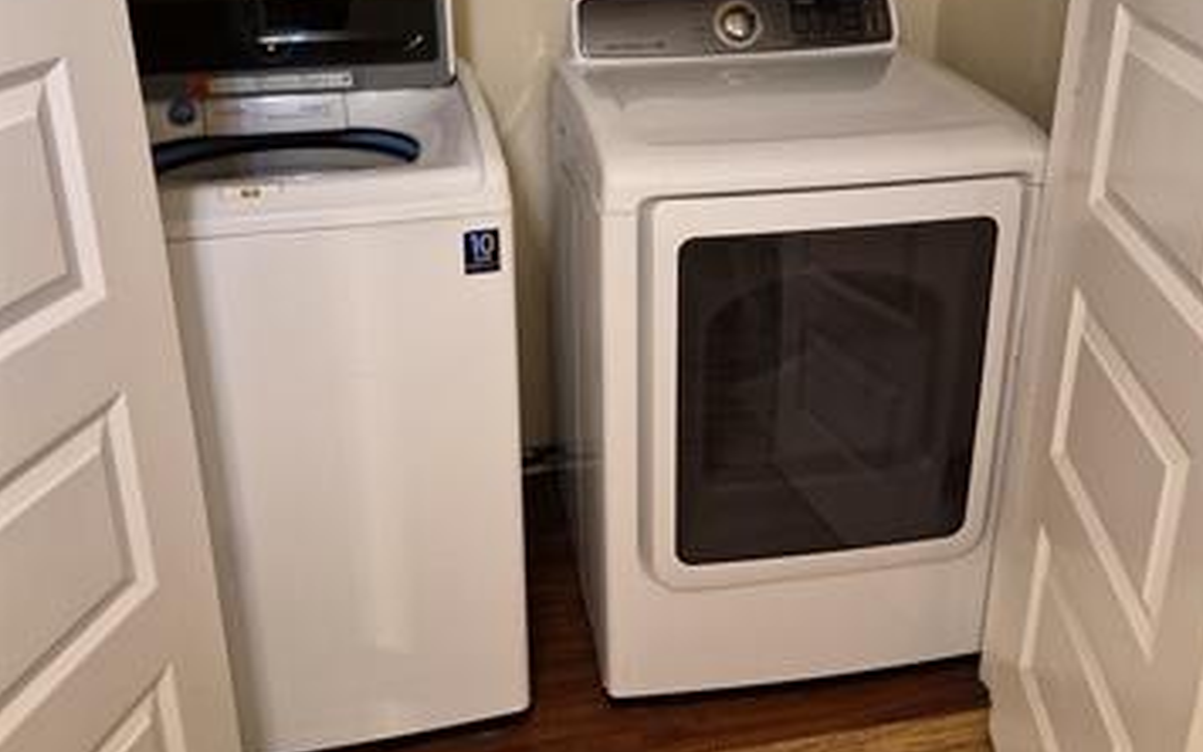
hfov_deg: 58.1
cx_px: 607
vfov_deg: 37.7
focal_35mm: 33
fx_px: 1082
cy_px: 220
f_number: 1.8
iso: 1000
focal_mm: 5.4
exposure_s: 1/120
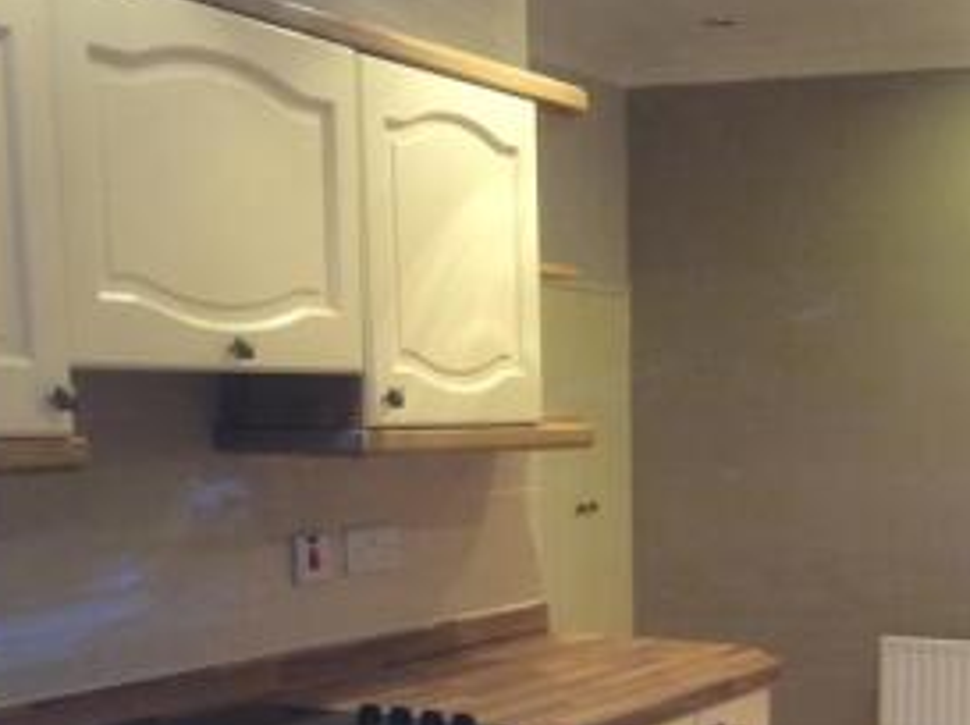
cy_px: 698
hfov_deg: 29.9
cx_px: 872
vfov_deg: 22.8
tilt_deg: -8.4
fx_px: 1735
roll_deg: -0.5
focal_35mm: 62
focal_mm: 4.15
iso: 200
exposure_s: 1/33
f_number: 2.2
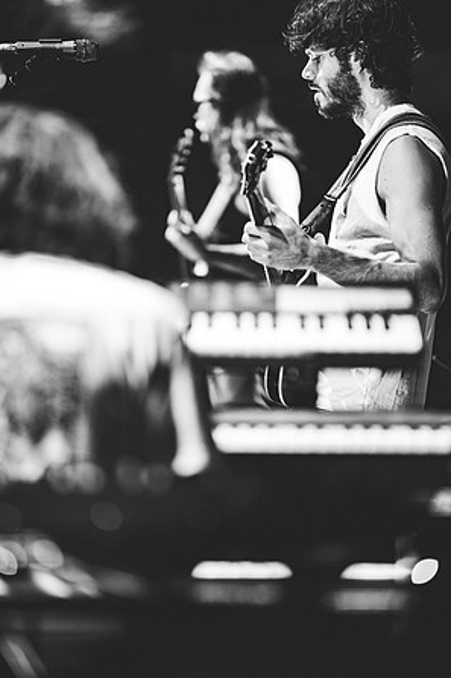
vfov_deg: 10.2
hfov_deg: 6.8
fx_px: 3799
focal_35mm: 202
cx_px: 225
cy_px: 341
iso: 3200
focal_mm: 200
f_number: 2.8
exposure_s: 1/640
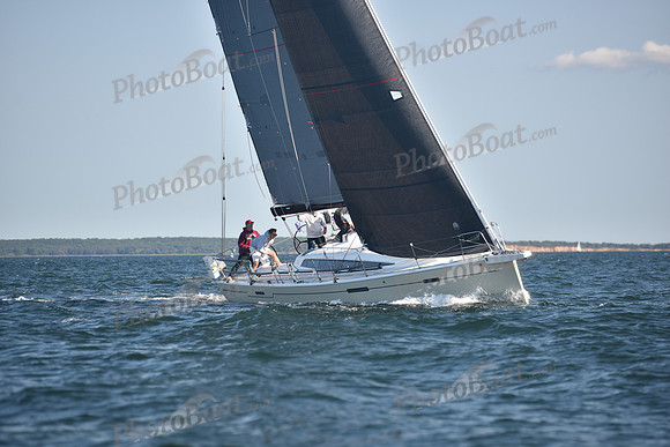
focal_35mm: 200
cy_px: 224
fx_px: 3723
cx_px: 335
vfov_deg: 6.9
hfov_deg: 10.3
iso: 250
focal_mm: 200
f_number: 3.5
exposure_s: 1/640
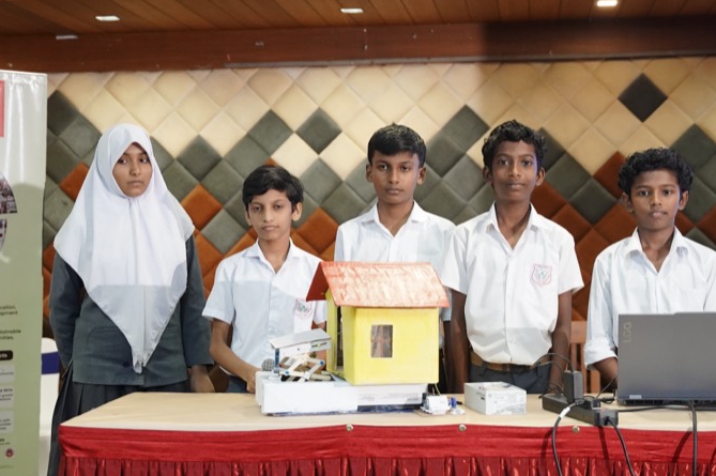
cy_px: 233
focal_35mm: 68
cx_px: 362
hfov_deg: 29.7
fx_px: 1351
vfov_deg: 20.0
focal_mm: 43.9
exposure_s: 1/400
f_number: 2.8
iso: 5000
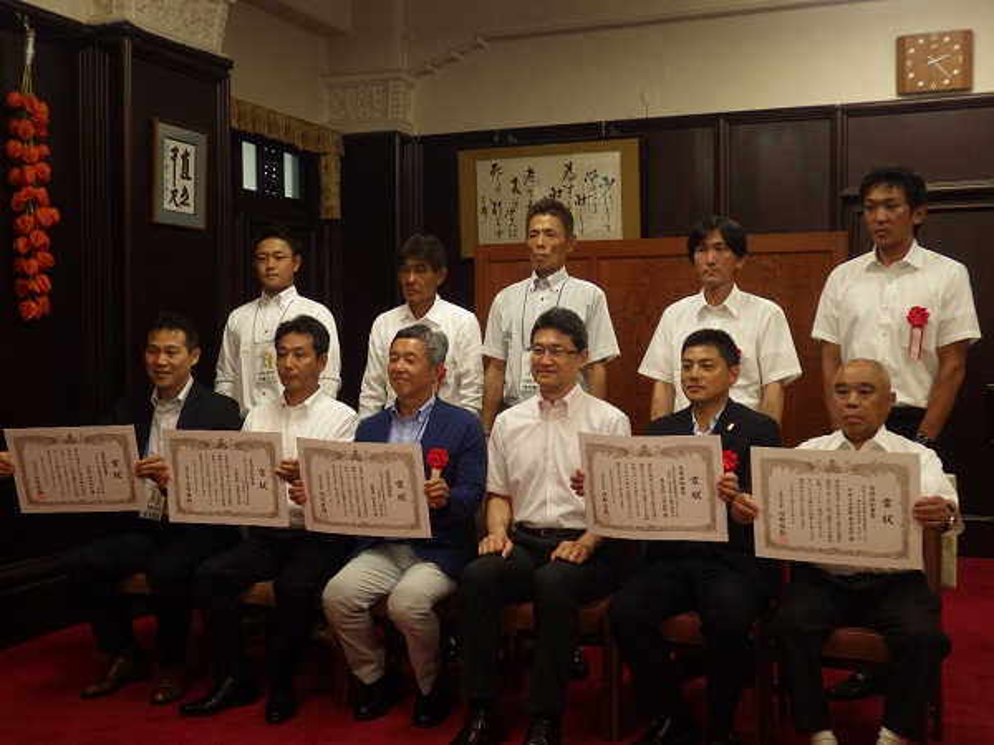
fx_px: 1177
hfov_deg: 45.8
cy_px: 372
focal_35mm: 41
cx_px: 497
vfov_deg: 35.1
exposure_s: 1/80
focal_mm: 7.3
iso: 250
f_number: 2.8
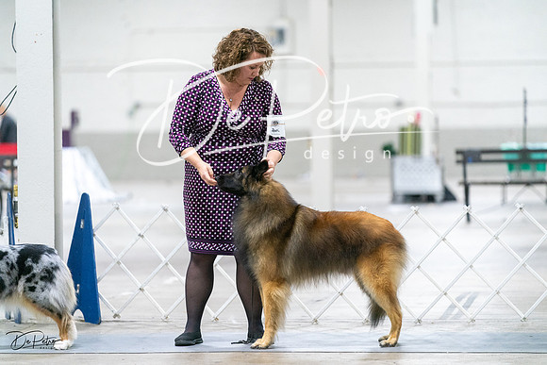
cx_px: 274
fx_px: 2751
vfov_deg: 7.6
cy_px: 182
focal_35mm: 181
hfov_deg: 11.4
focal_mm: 181
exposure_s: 1/200
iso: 5000
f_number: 2.8
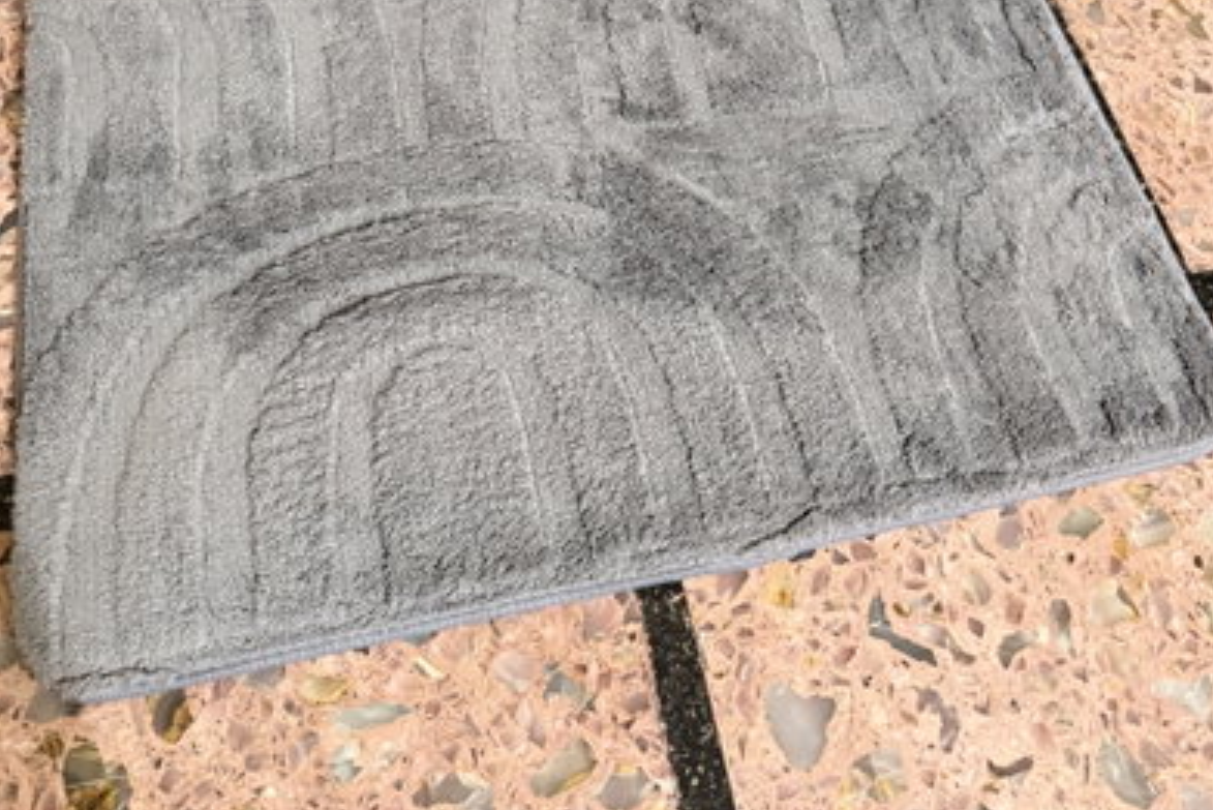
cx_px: 617
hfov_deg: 55.8
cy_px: 85
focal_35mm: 34
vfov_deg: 36.6
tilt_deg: -56.2
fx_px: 1146
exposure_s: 1/33
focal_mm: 6.76
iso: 1000
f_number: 1.78
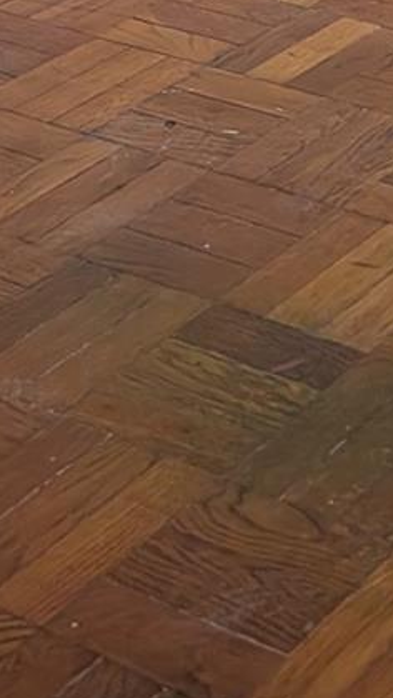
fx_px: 1777
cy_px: -571
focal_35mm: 96
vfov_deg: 17.7
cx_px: 870
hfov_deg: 11.1
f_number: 1.68
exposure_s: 1/120
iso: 37
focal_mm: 6.9
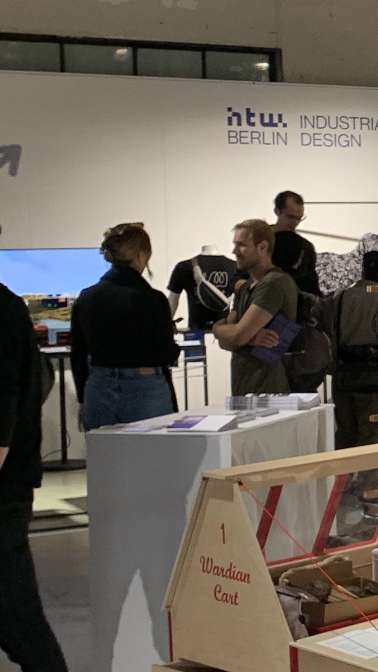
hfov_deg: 11.5
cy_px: 346
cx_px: 816
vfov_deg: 23.2
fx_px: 1639
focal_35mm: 92
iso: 64
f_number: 1.8
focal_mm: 4.25
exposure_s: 1/50
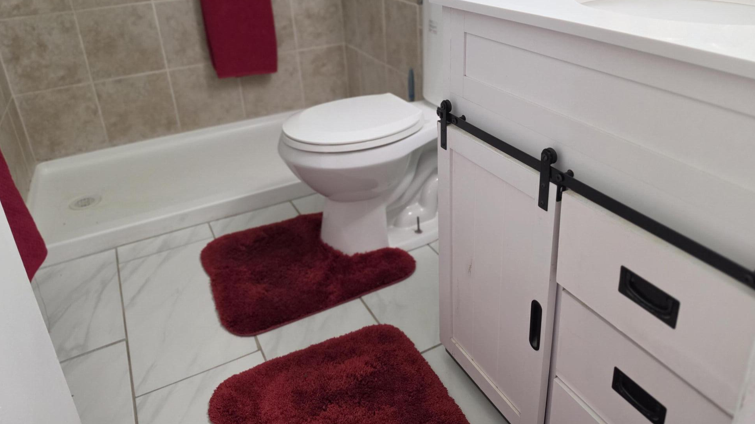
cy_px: 132
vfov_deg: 43.6
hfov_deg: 71.9
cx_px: 384
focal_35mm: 26
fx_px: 520
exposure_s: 1/120
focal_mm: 6.5
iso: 250
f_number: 1.4
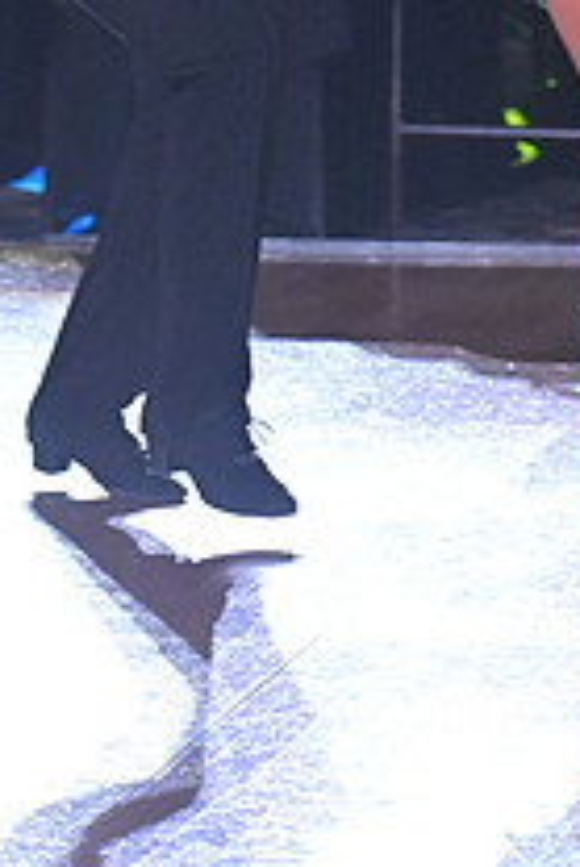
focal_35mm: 433
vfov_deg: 4.7
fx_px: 10446
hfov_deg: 3.2
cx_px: 570
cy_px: -258
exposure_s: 1/320
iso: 6400
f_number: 5.6
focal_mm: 155
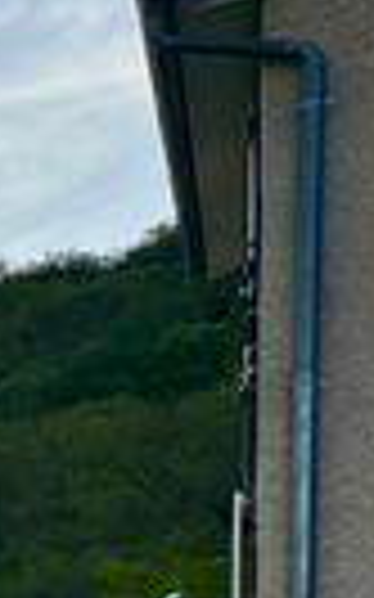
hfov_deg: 9.7
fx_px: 1094
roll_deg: -1.2
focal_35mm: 67
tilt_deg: +0.8
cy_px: 611
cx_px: -919
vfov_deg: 28.6
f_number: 2.2
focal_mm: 2.22
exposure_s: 1/1637
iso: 50
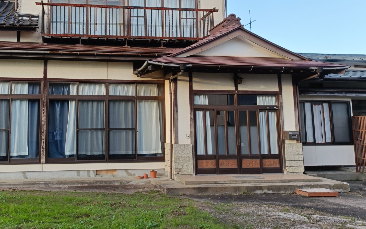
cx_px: 117
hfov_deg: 50.5
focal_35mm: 38
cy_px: 77
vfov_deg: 33.3
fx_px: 379
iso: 50
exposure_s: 1/125
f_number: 1.7
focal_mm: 4.7
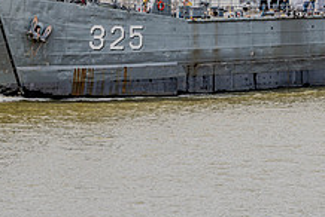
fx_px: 3128
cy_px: 14
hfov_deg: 5.9
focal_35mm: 346
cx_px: 304
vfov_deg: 4.0
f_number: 8
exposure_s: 1/160
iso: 64
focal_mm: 125
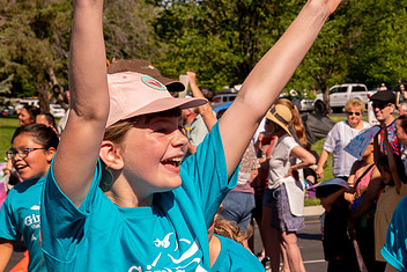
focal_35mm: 146
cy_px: 109
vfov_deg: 9.4
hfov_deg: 13.8
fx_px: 1651
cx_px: 422
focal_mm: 66
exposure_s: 1/1000
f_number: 11
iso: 800
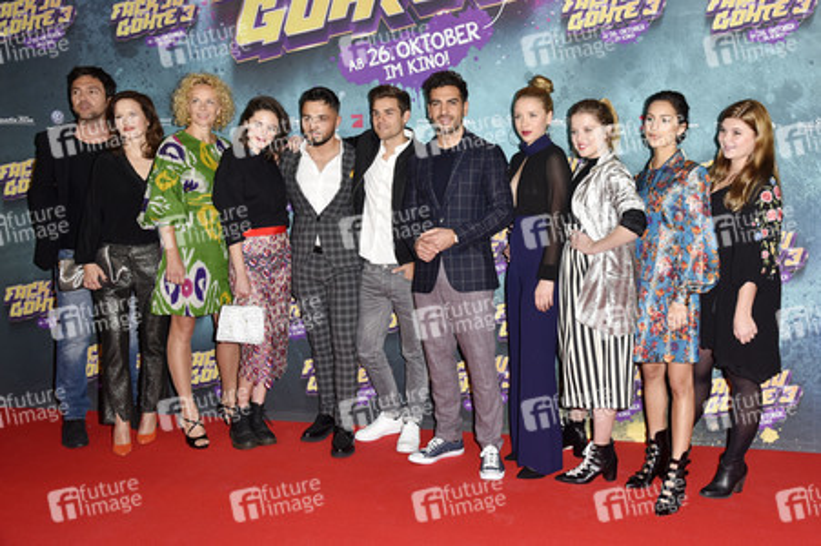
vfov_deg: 42.3
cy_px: 273
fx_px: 706
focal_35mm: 31
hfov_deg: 60.3
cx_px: 410
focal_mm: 31
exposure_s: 1/160
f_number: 7.1
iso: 500
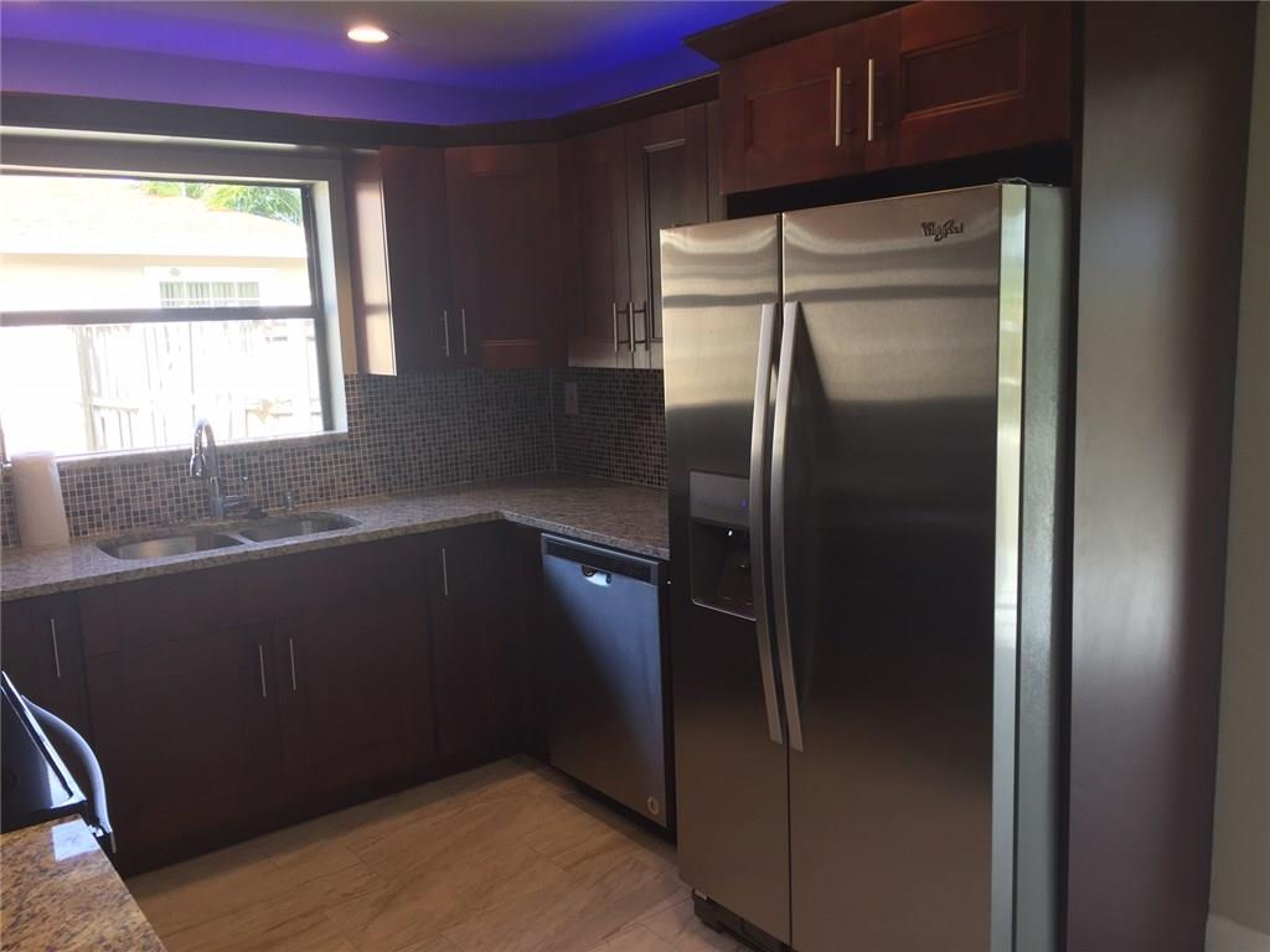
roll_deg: +1.1
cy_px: 476
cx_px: 635
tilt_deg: -8.1
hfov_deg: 61.7
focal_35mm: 29
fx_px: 1064
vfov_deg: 48.2
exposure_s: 1/60
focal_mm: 4.15
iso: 40
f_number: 2.2
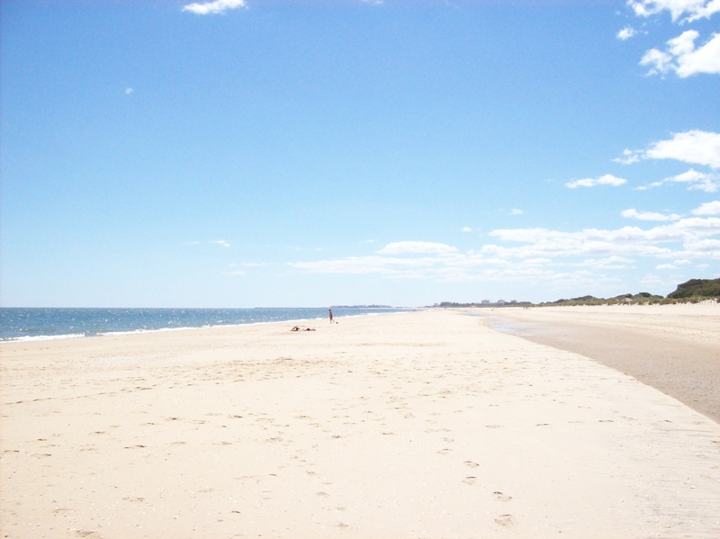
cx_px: 360
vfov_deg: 39.6
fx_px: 748
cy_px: 270
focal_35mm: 36
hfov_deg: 51.4
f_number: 4.8
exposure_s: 1/1401
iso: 200
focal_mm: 6
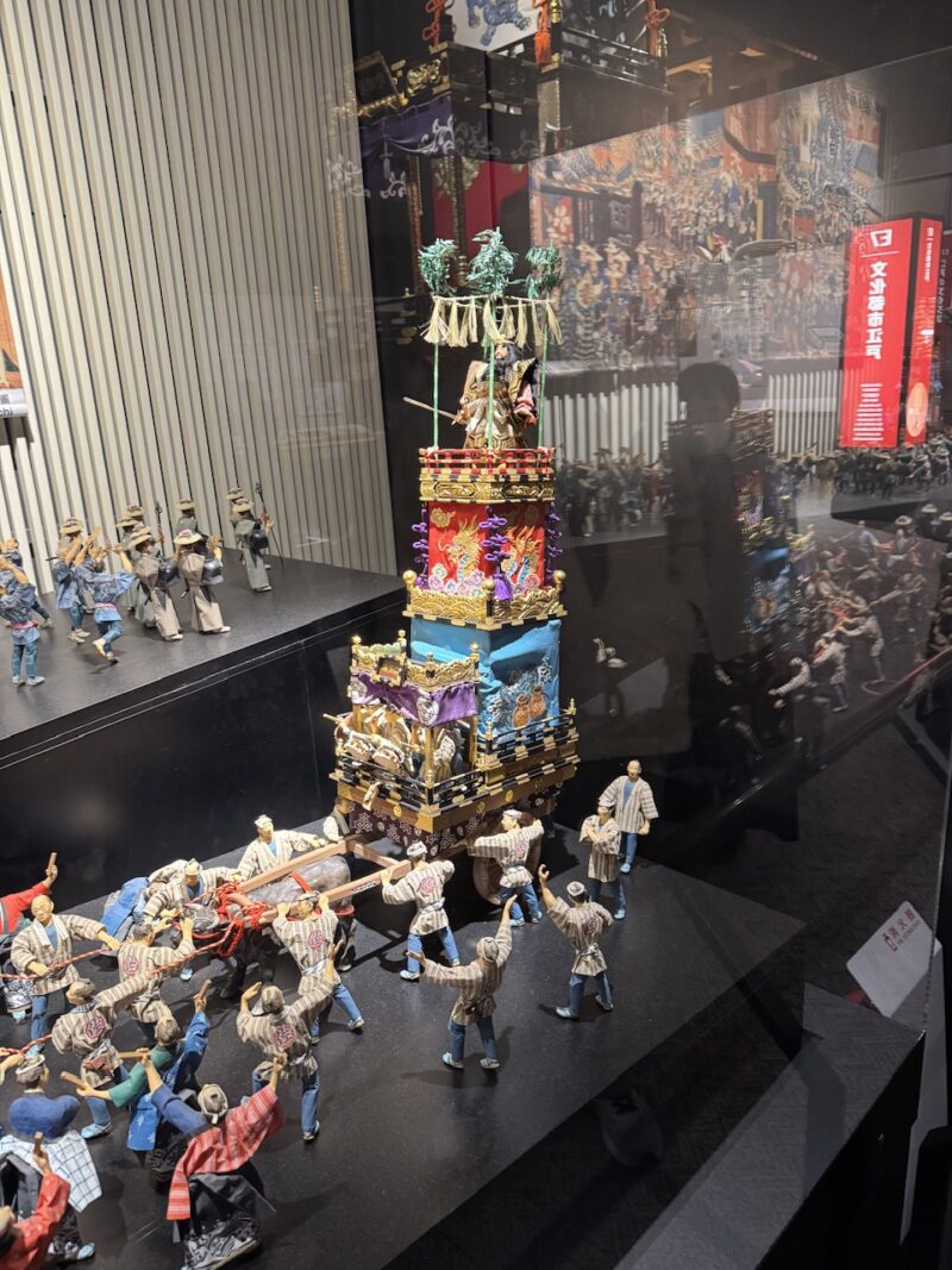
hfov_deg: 56.8
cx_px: 476
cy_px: 635
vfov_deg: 71.6
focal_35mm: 24
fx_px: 880
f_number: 1.78
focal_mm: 6.76
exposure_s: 1/50
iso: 400
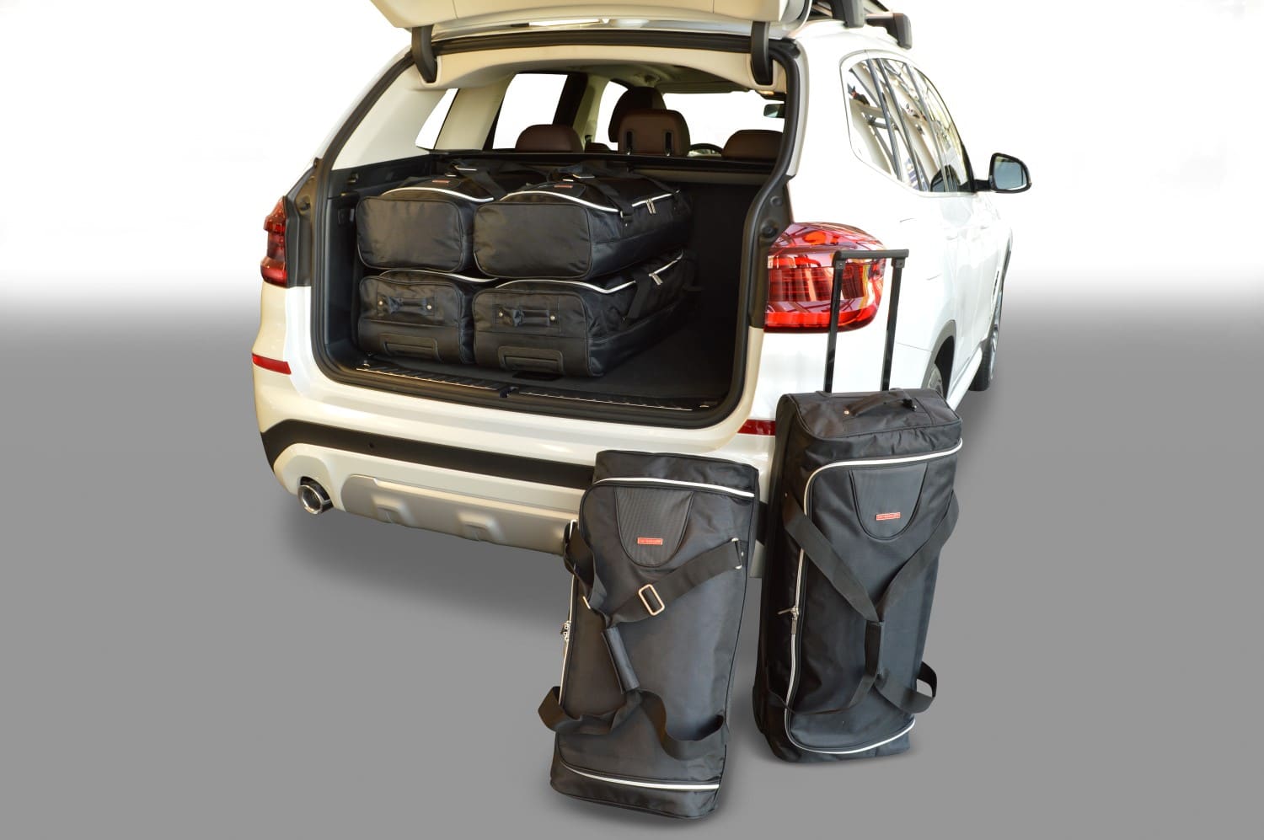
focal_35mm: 30
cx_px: 632
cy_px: 420
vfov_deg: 43.5
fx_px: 1052
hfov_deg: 62.0
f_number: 11
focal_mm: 20
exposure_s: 1/3
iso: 100
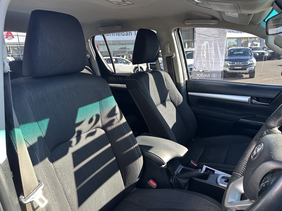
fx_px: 196
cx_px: 141
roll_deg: +5.0
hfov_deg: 71.6
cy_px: 106
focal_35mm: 24
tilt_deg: -11.5
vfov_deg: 56.8
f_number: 1.78
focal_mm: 6.86
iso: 64
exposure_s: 1/157
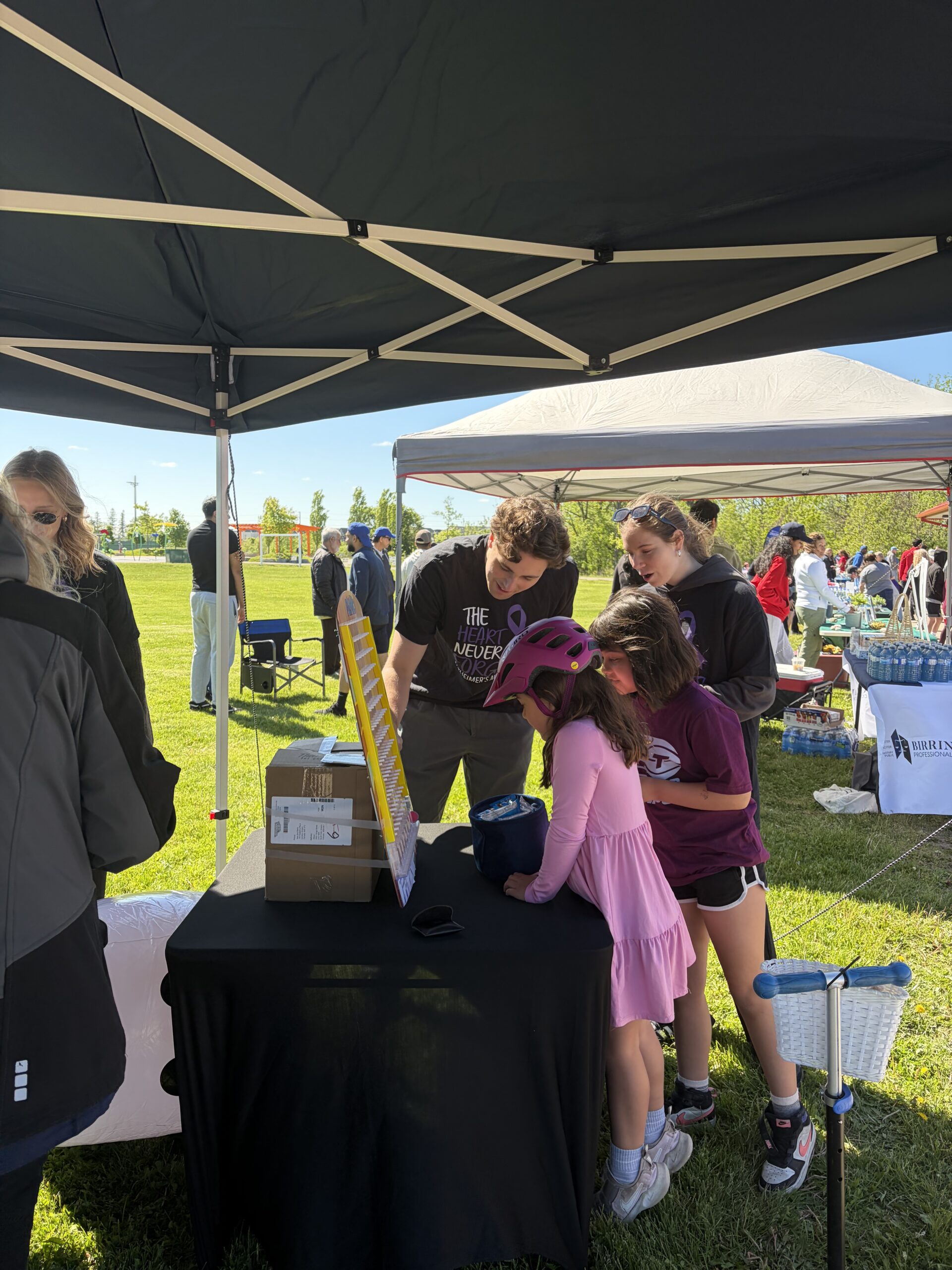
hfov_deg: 53.1
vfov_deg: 67.3
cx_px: 476
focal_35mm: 26
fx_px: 953
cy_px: 635
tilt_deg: -6.5
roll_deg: -1.1
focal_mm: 5.96
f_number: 1.6
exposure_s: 1/933
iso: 64
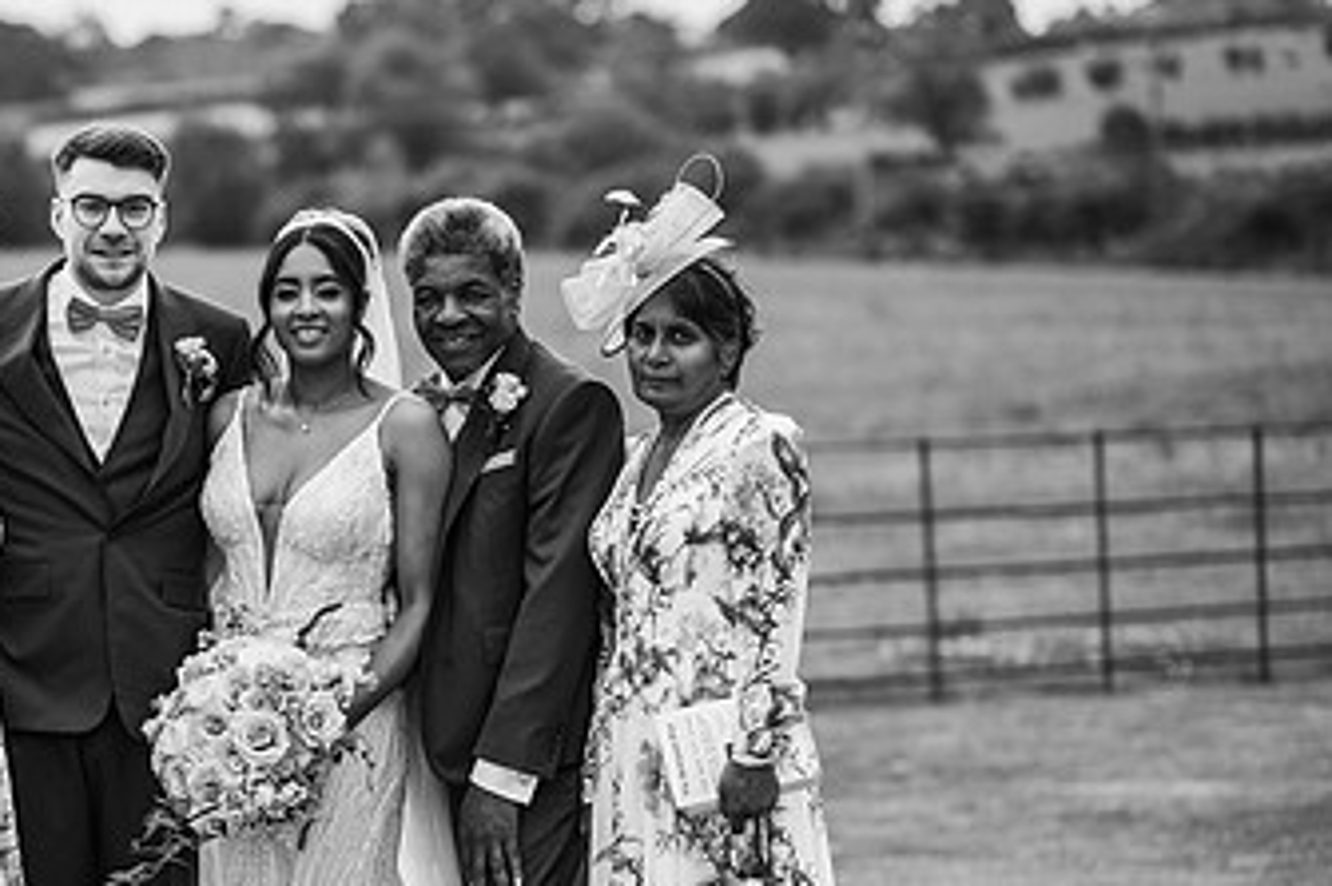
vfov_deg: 9.3
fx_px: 5436
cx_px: 278
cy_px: 667
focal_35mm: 147
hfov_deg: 13.9
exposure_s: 1/800
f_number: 2.2
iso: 100
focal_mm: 85
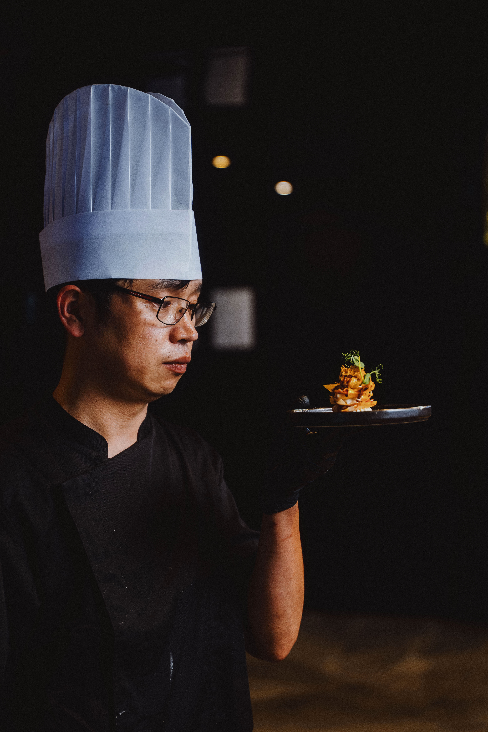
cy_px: 366
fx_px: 1423
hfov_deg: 19.5
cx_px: 244
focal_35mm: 70
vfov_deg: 28.8
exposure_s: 1/160
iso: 800
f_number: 2.8
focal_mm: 70
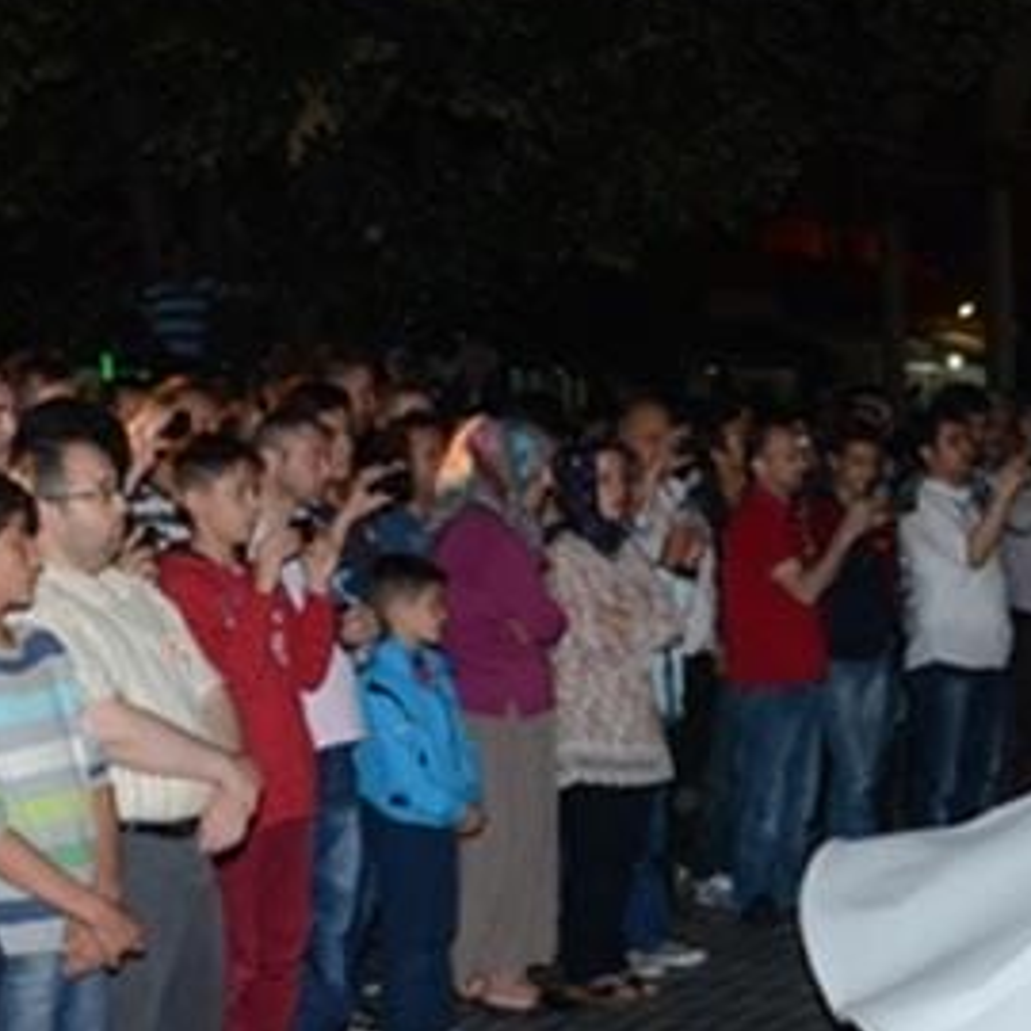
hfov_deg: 21.4
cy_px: 836
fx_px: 2671
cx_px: 894
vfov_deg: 21.6
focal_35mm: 79
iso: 1600
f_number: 8
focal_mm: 21
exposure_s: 1/60
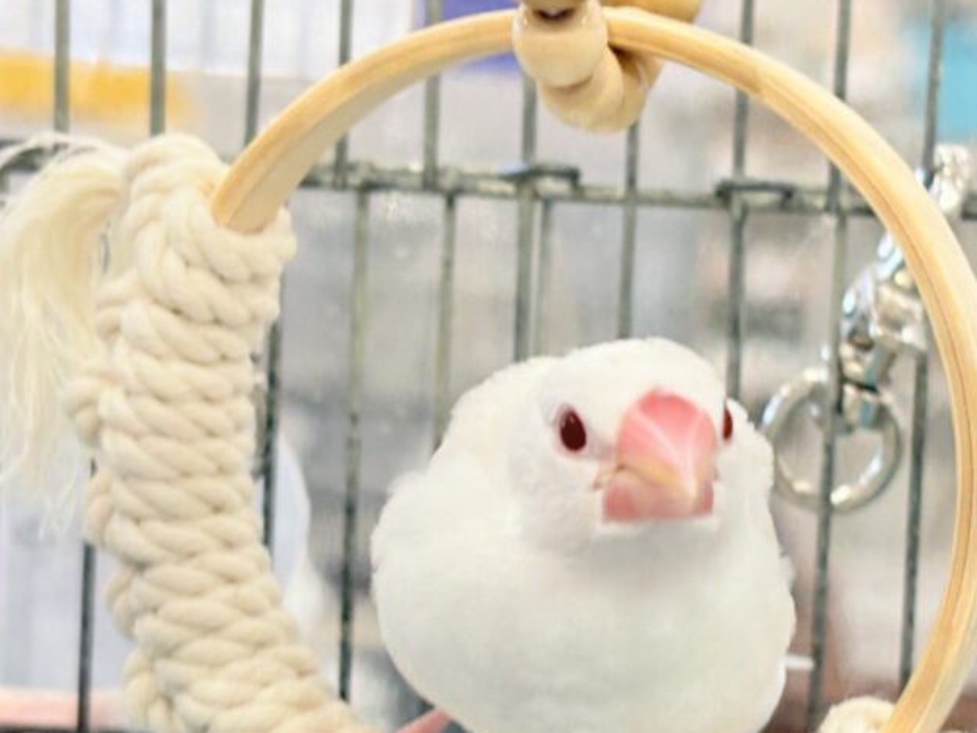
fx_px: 2822
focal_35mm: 100
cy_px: 495
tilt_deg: -10.6
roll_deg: -2.2
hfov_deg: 19.6
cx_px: 576
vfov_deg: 14.8
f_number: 1.6
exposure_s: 1/50
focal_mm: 5.96
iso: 50
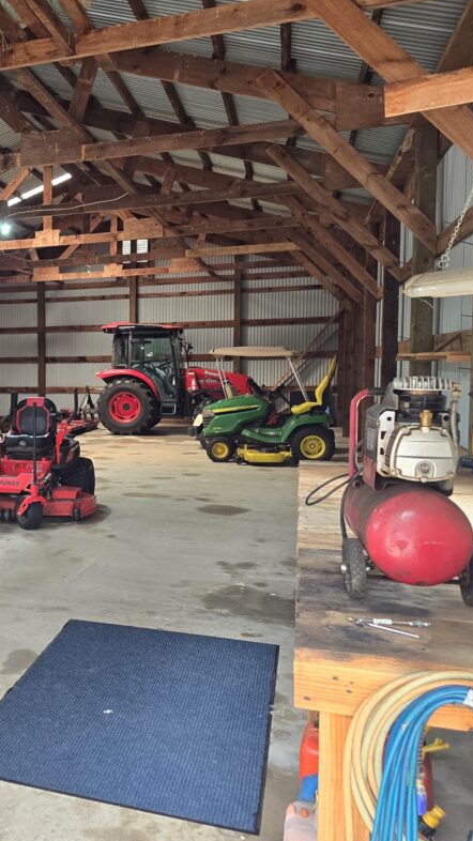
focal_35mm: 34
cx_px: 6
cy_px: 420
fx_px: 758
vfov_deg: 58.0
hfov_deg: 32.1
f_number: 1.7
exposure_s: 1/120
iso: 200
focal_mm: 6.3
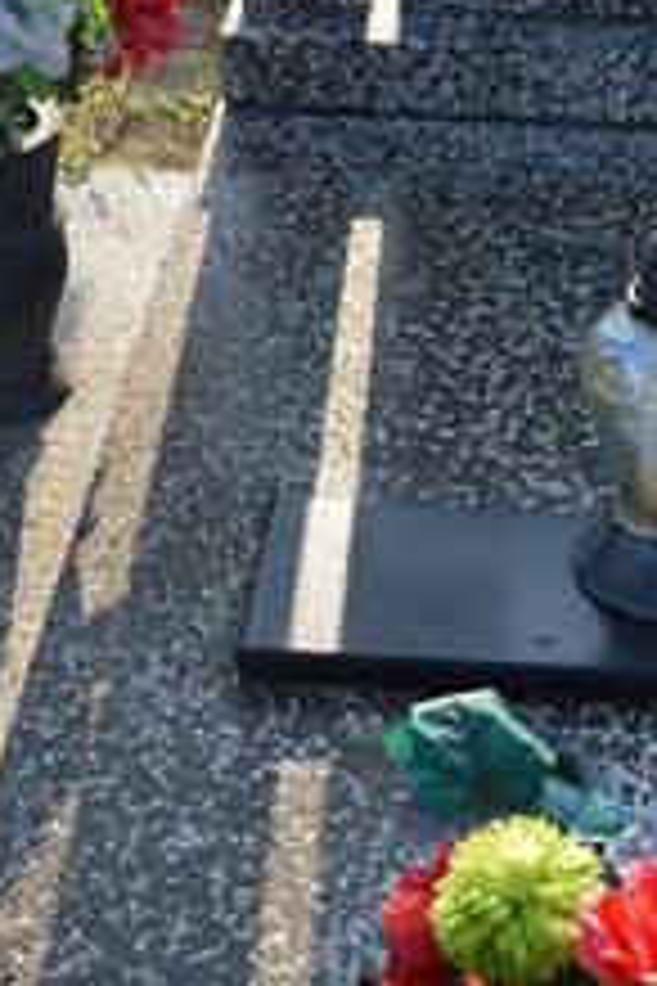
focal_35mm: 79
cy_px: 302
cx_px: 549
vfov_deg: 25.5
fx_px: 2162
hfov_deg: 17.1
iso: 100
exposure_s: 1/125
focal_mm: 18
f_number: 5.6
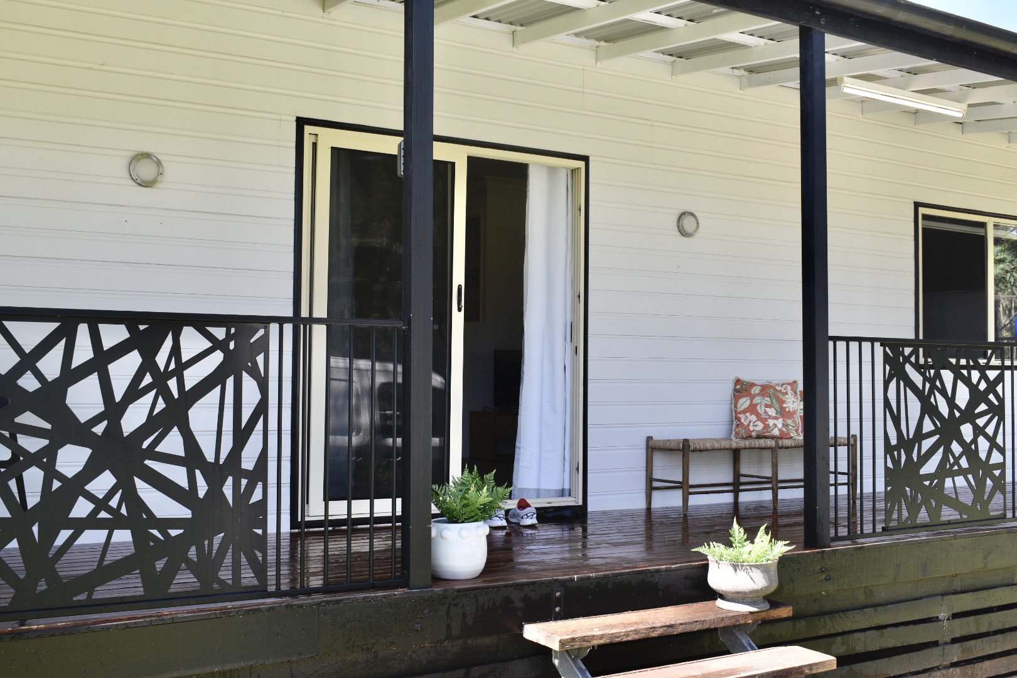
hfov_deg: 51.3
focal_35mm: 38
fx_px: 1059
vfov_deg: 35.5
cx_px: 508
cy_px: 339
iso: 400
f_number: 8
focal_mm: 25
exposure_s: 1/250
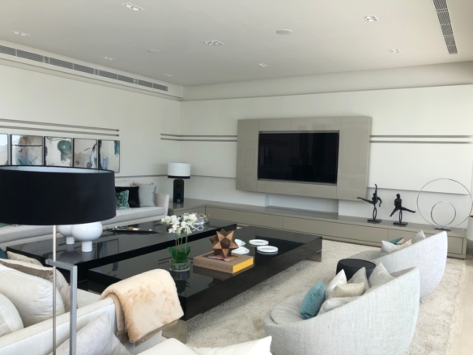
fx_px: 383
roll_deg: -0.6
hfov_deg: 63.4
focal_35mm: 28
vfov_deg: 49.7
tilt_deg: -3.9
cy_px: 178
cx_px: 236
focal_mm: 4
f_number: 1.8
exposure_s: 1/255
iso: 20
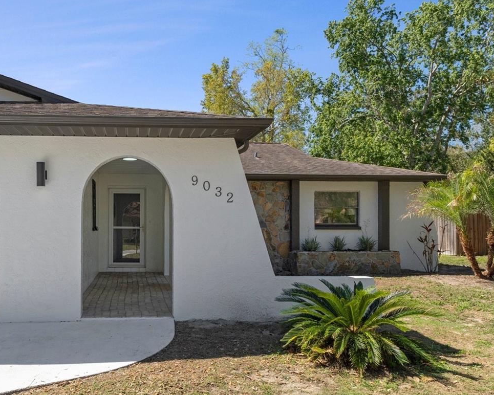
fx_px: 409
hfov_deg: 60.6
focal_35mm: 28
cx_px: 161
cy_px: 205
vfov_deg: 51.5
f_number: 8
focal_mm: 12
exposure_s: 1/250
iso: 320
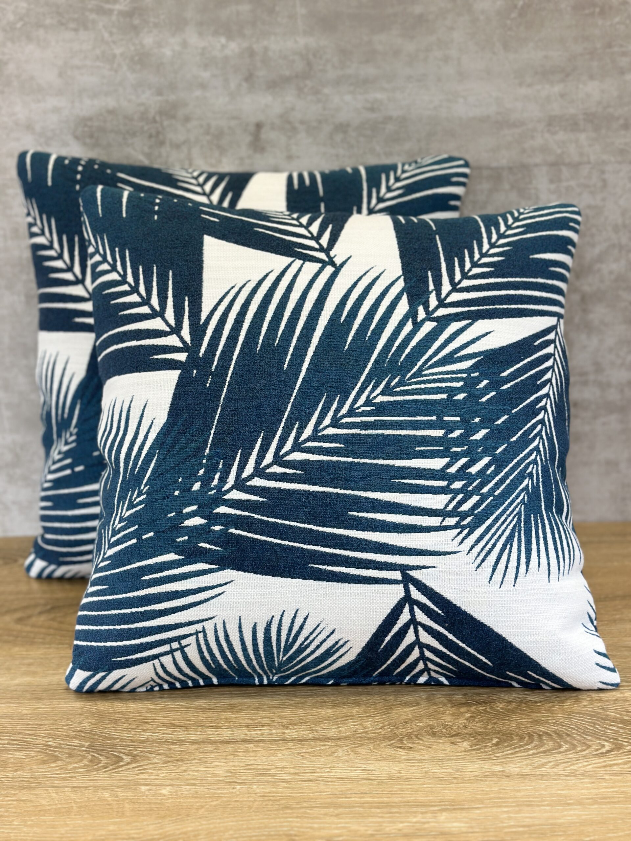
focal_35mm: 48
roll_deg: +1.3
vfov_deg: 39.7
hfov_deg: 30.3
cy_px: 420
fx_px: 1167
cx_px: 316
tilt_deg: -14.3
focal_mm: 6.86
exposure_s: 1/143
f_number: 1.78
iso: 80
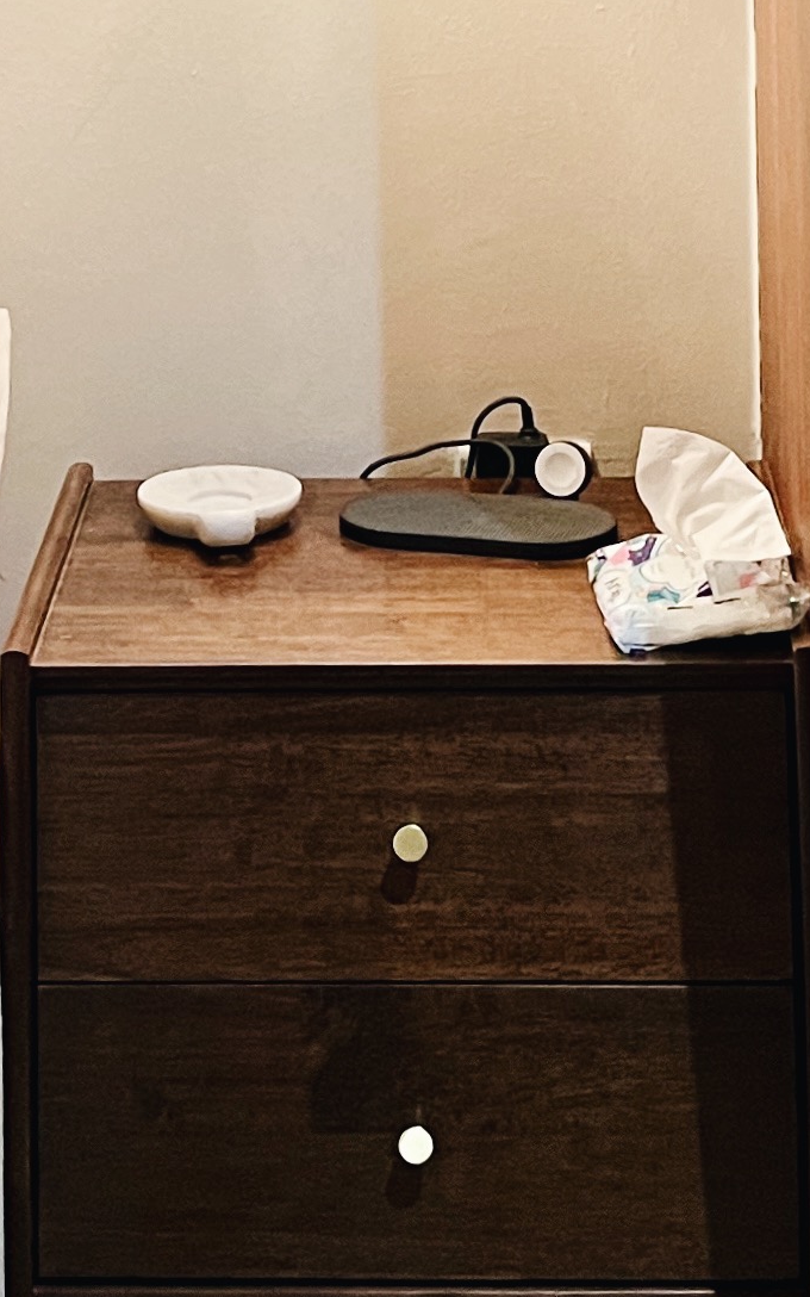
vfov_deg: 19.3
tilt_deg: -3.8
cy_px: -350
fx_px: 3532
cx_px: 311
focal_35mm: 100
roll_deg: -0.3
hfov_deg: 13.1
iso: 320
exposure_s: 1/50
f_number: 1.5
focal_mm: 5.7
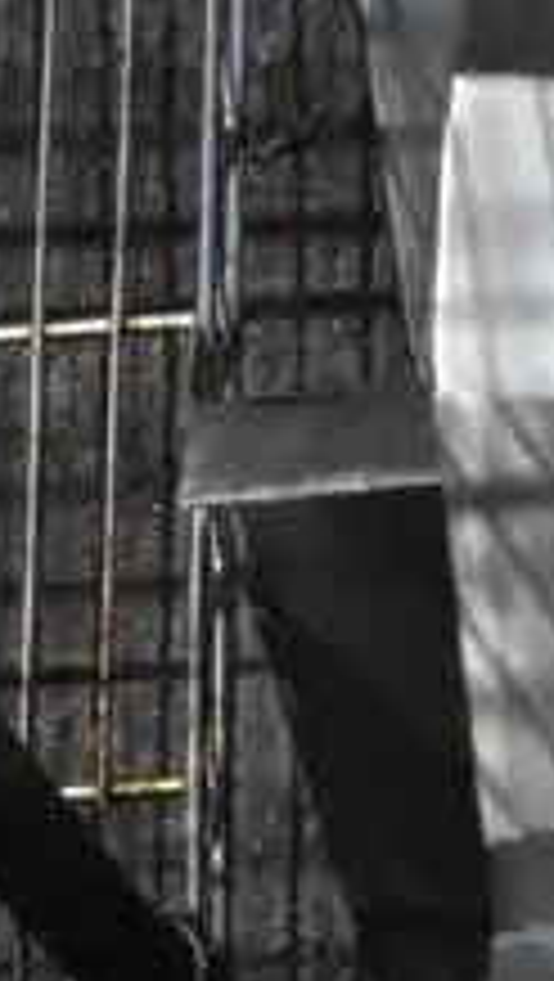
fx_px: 4117
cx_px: 1311
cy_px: 1370
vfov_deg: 13.0
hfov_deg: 7.2
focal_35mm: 158
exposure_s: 1/3200
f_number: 25
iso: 6400
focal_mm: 24
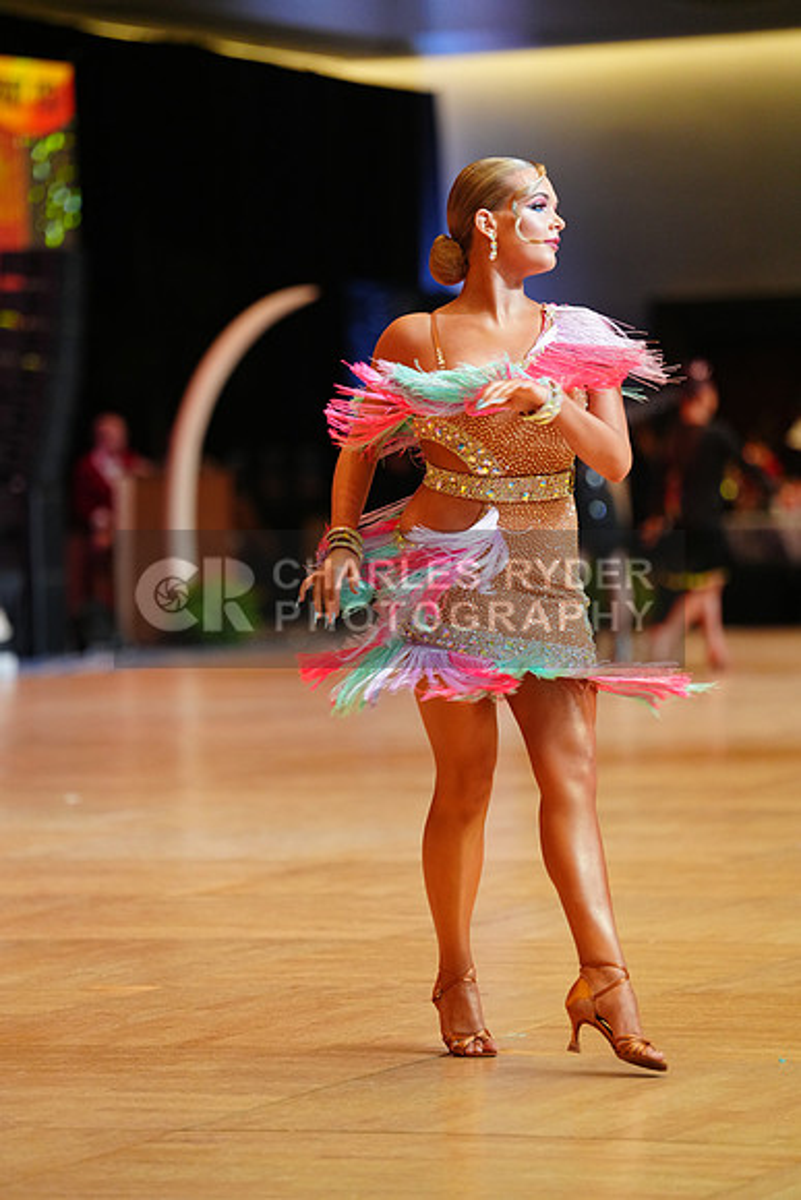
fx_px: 5303
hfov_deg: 8.6
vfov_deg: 12.9
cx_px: 400
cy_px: 600
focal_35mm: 159
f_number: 2.8
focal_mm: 159
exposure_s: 1/400
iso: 2500
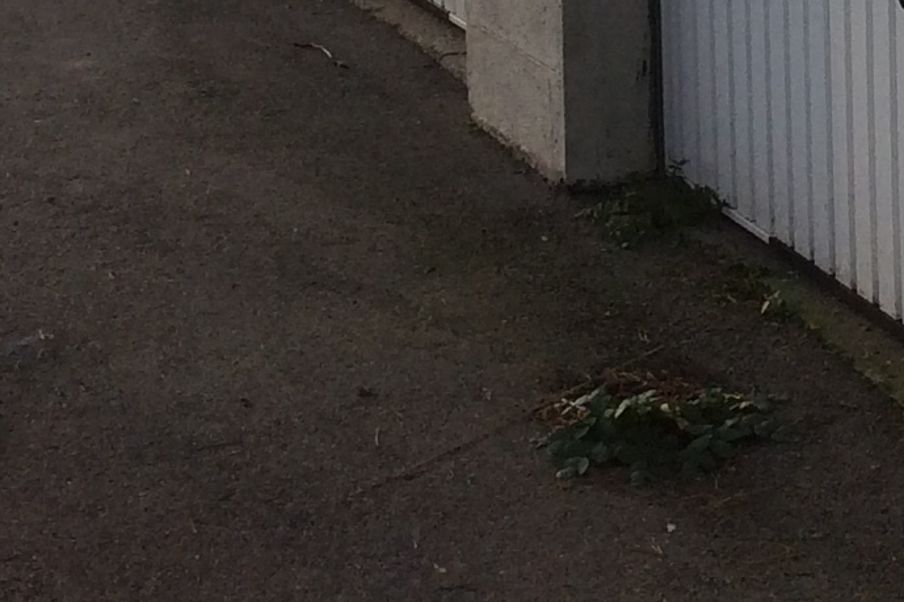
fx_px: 3138
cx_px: 792
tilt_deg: -3.3
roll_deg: +2.7
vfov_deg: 10.3
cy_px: -485
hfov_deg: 16.2
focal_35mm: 125
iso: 32
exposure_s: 1/907
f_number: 2.4
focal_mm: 3.3
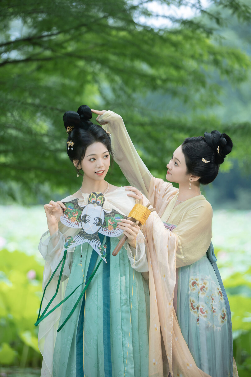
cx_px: 126
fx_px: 1359
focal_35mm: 130
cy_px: 188
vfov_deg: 15.8
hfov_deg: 10.5
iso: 100
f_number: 2.8
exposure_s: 1/125
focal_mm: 130
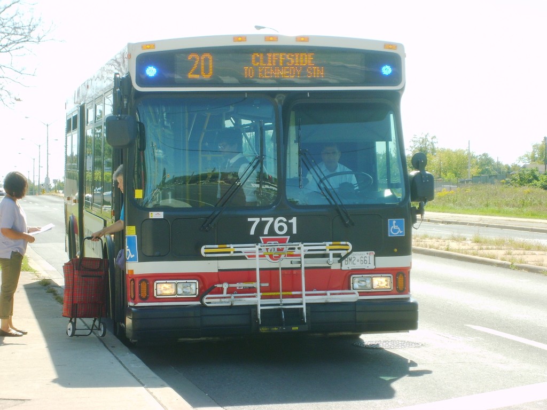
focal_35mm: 105
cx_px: 274
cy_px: 205
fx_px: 1659
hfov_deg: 18.7
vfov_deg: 14.1
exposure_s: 1/180
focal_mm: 17.4
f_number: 12.4
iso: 50
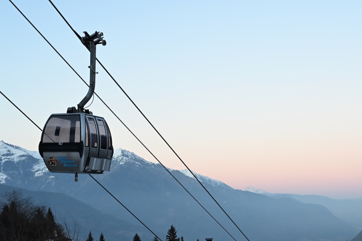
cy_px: 186
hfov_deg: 32.2
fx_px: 623
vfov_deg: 21.7
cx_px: 237
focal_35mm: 62
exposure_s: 1/50
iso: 2500
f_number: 16
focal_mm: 40
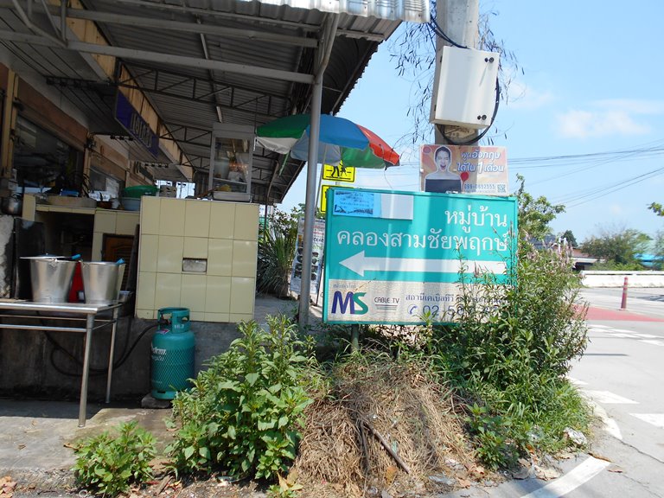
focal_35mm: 26
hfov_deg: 67.3
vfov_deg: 53.1
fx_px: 499
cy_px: 249
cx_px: 332
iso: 80
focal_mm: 4.6
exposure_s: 1/640
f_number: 3.2
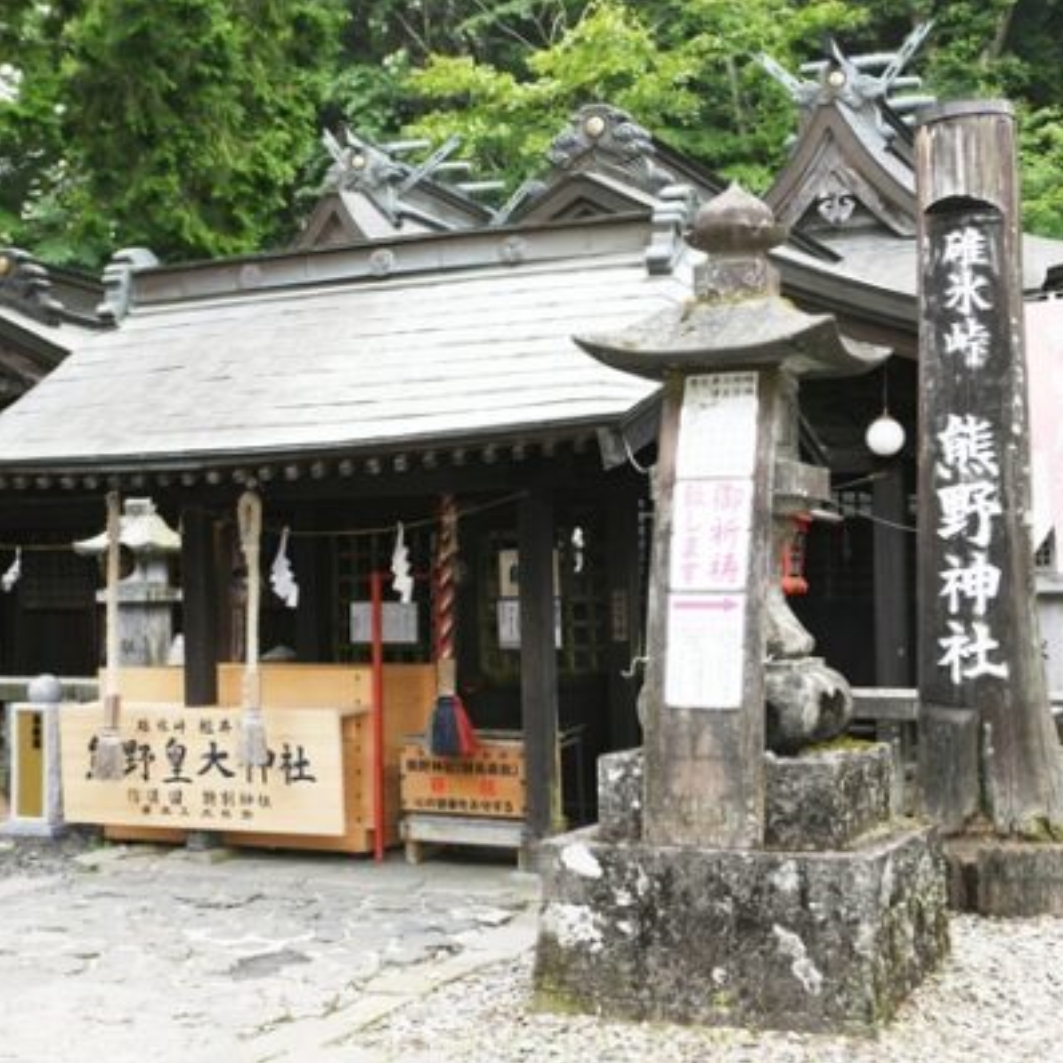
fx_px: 1424
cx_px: 371
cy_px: 532
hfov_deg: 40.5
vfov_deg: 40.9
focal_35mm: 41
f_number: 4.5
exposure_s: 1/80
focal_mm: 32
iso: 64
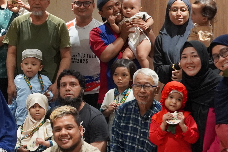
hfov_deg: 15.0
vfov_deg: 11.0
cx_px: -147
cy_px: -12
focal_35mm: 123
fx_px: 779
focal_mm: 24
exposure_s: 1/160
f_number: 4
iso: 1600
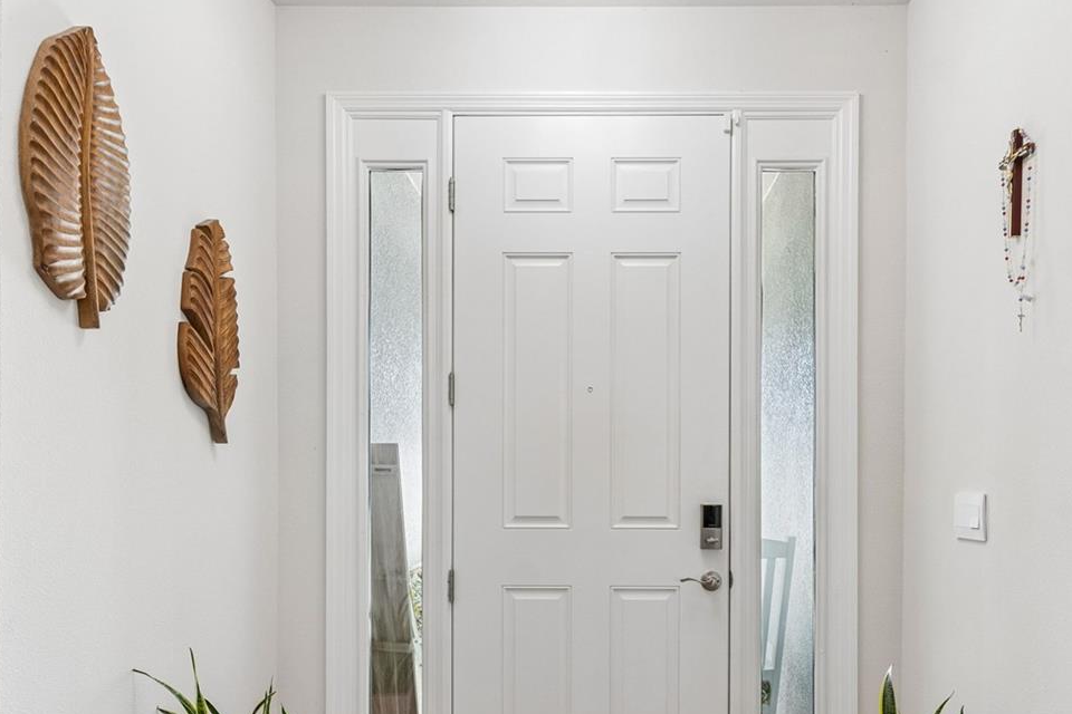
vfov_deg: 49.9
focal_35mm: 25
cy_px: 502
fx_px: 744
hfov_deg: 71.3
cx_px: 593
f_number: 7.1
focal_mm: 10
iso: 100
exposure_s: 1/6
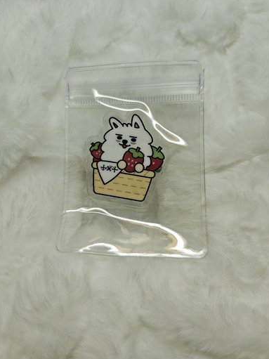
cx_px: 138
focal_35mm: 24
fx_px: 249
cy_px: 175
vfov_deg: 71.6
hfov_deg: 56.8
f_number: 1.7
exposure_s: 1/120
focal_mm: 6.3
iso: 100
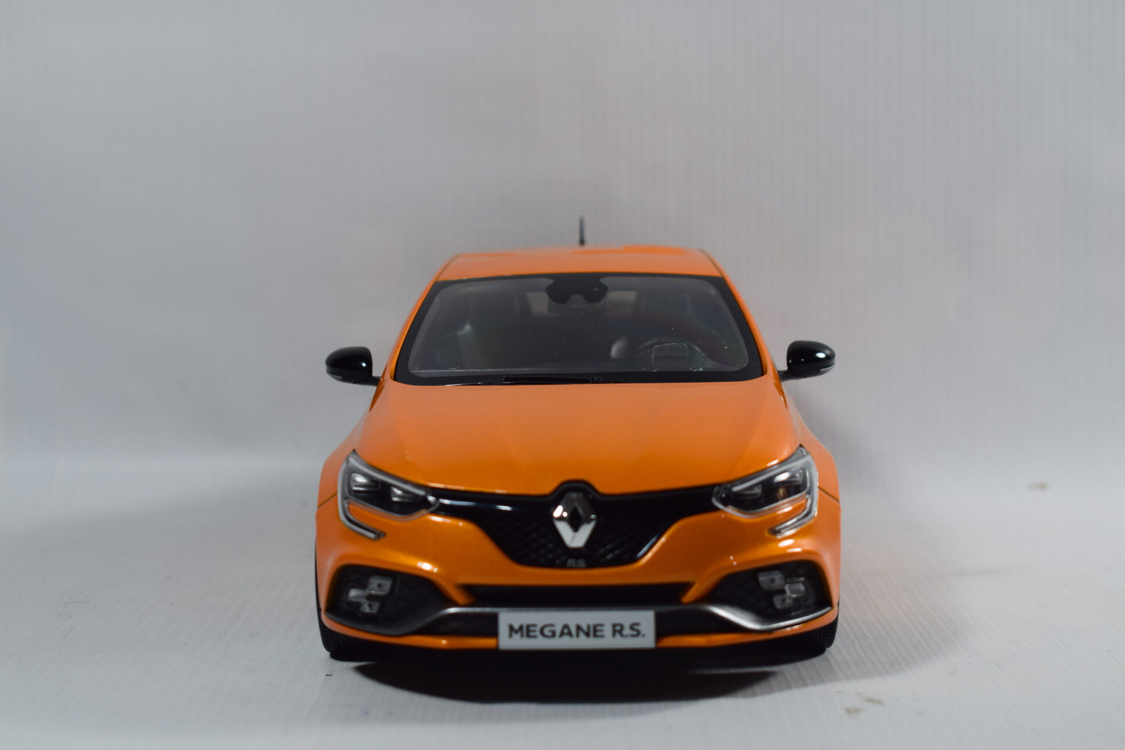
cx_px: 562
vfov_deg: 18.9
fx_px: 2250
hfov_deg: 28.1
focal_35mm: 72
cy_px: 375
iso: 400
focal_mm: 48
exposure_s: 1/60
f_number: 8
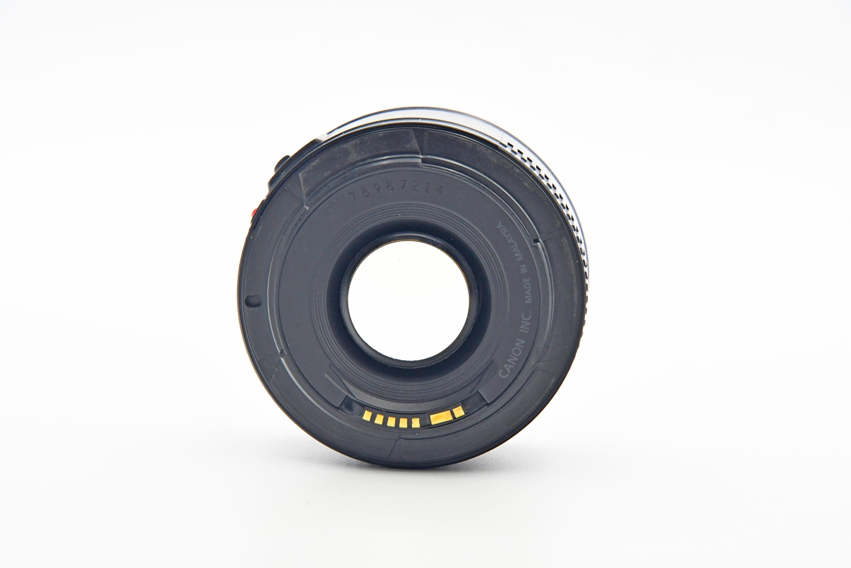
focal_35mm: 120
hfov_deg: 17.1
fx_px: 2836
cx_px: 426
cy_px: 284
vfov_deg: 11.4
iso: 1250
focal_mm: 80
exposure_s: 1/125
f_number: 8
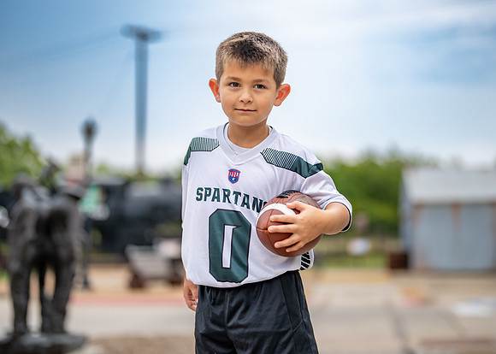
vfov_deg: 24.7
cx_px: 257
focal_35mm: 57
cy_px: 168
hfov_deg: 34.1
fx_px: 808
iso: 200
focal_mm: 50
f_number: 1.2
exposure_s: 1/2500
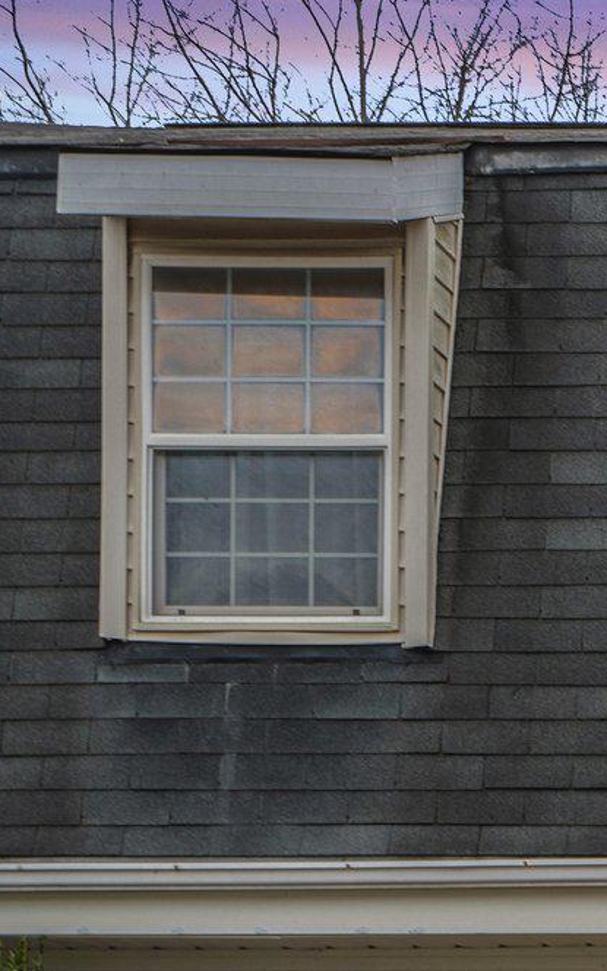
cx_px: 1390
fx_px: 2912
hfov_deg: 10.5
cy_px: 985
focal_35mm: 110
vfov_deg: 18.4
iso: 250
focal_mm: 35
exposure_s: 1/60
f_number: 10
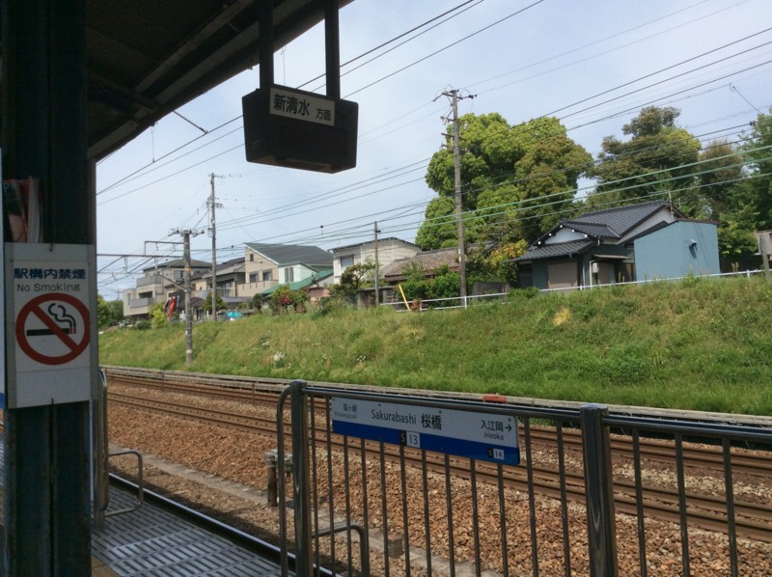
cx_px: 386
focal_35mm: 32
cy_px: 288
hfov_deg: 56.9
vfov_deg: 44.1
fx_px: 713
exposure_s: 1/1908
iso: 32
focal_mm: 3.3
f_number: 2.4
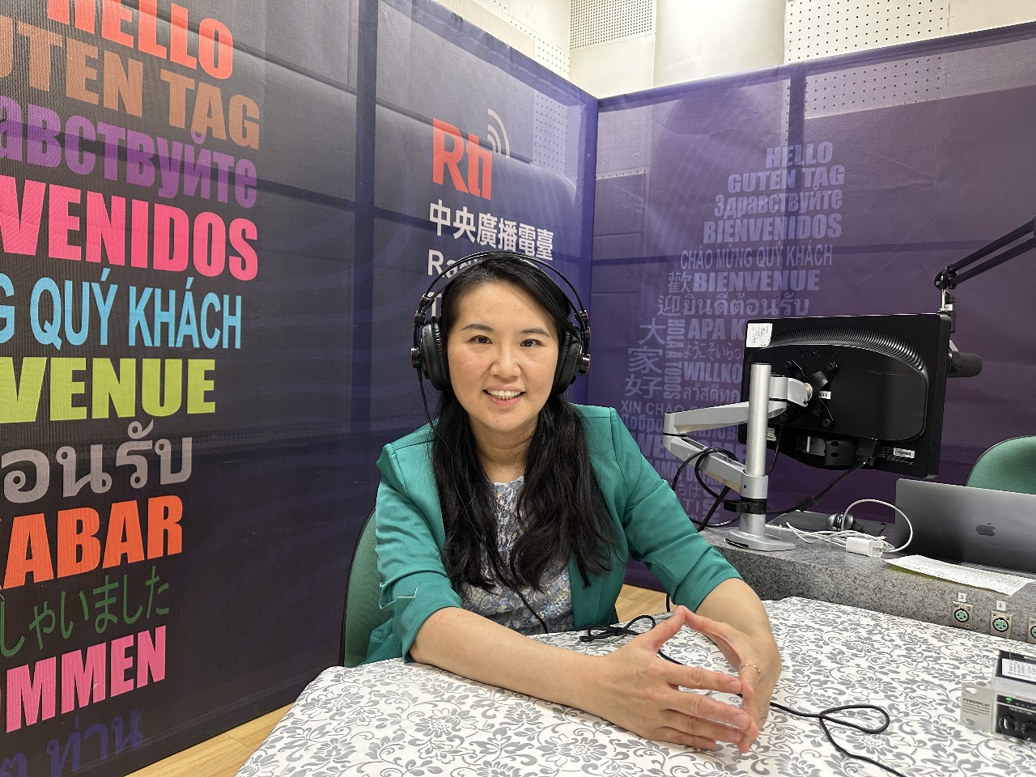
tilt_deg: -3.0
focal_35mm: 24
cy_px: 388
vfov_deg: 56.8
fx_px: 718
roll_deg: -1.5
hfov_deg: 71.6
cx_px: 518
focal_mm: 6.86
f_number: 1.78
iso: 250
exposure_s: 1/60
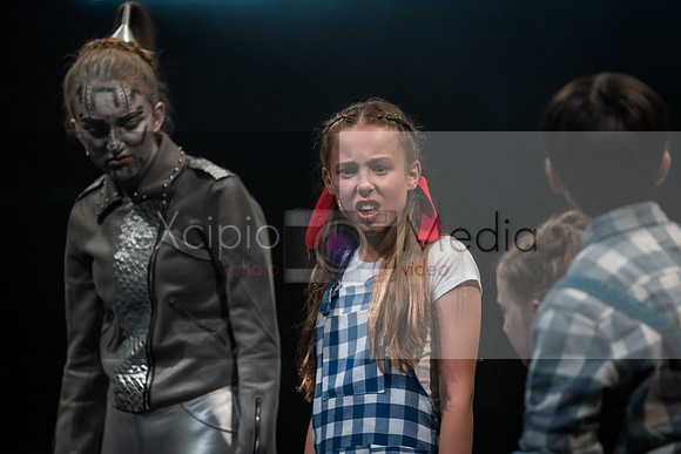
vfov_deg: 6.3
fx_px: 4096
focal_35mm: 216
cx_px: 312
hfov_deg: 9.5
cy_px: 246
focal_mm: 200
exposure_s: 1/60
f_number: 2.8
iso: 6400
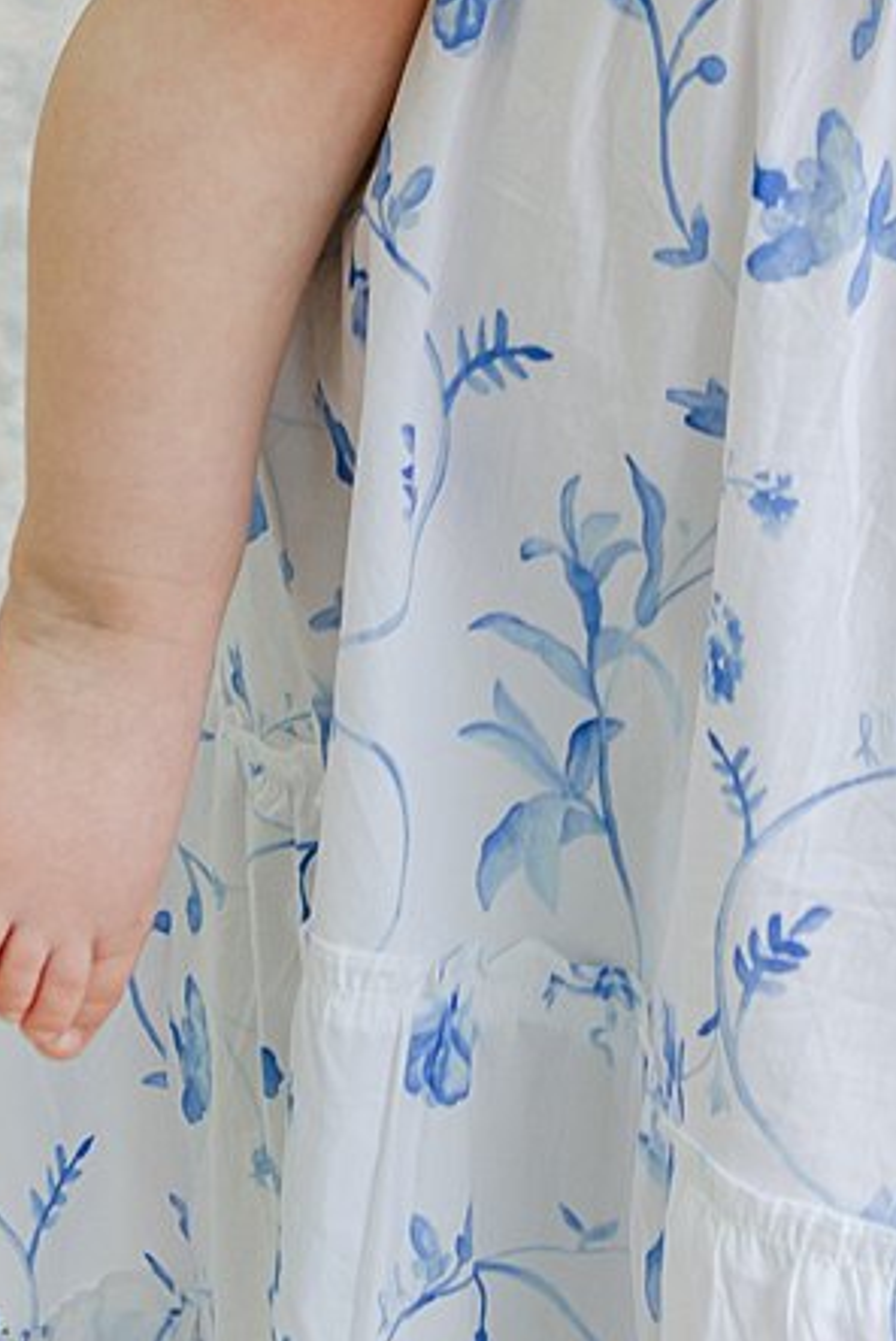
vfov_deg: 9.4
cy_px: -1075
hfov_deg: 6.6
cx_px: 798
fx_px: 7753
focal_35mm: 208
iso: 320
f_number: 5
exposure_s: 1/200
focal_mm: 45
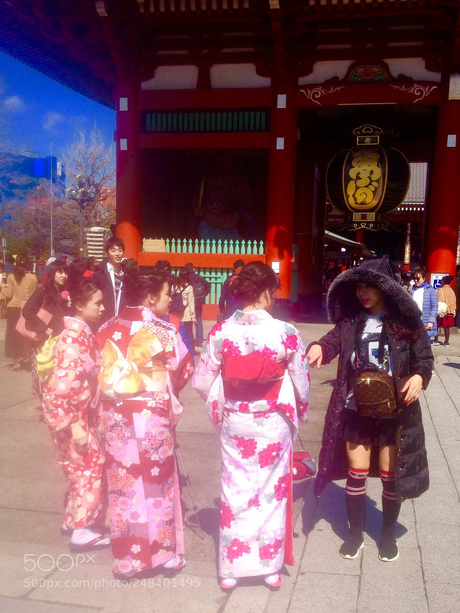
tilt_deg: -9.7
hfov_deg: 40.7
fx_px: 620
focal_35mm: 35
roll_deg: -1.1
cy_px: 306
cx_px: 230
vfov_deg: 52.6
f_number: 2.4
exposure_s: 1/1905
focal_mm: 4.28
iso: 50
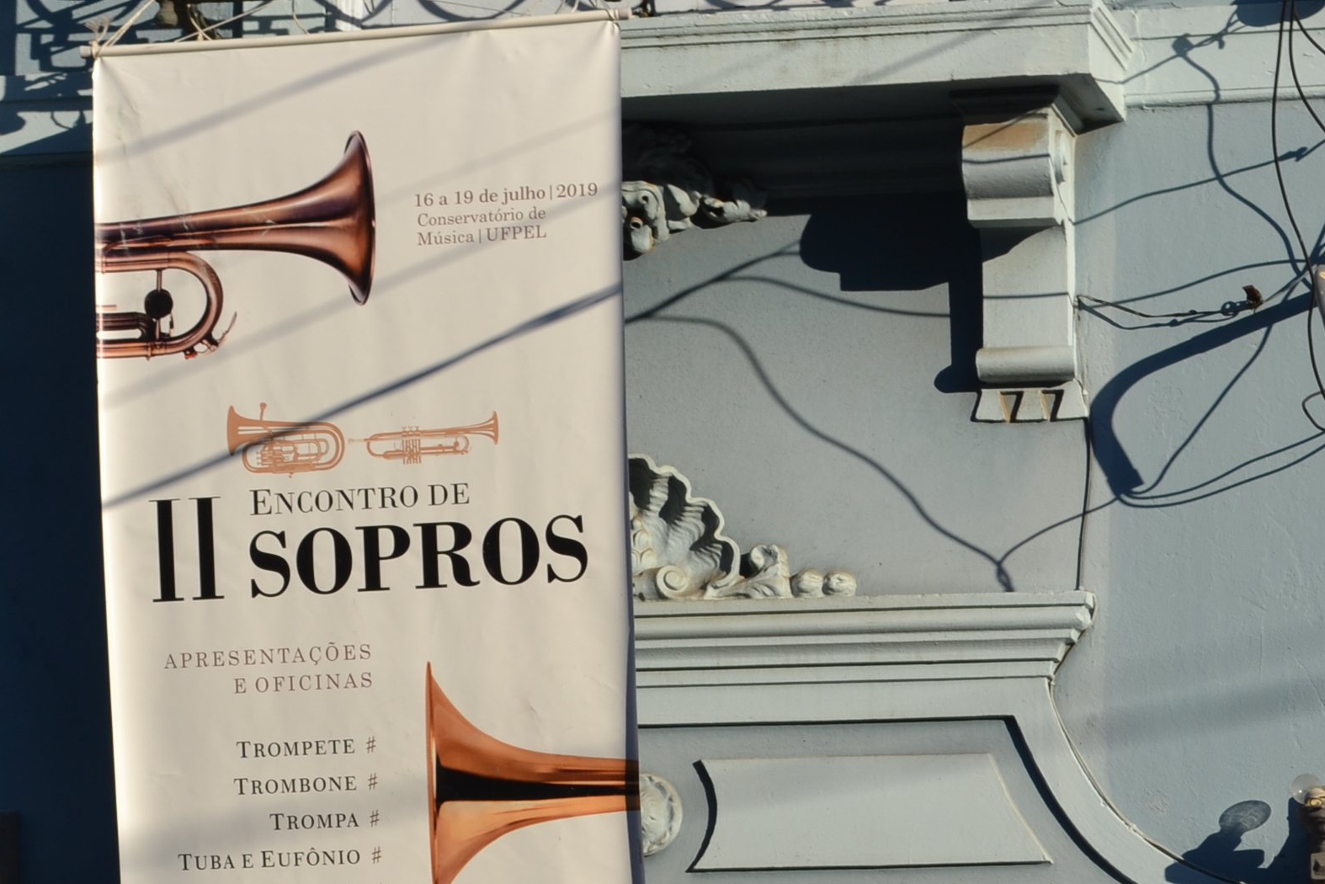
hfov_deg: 11.3
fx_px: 6666
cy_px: 606
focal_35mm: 181
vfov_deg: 7.6
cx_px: 427
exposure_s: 1/250
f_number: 8
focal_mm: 55
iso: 100
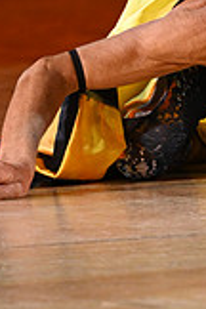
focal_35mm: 1428
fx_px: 12256
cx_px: 175
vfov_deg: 1.4
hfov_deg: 1.0
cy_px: -139
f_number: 5.6
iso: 3200
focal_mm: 400
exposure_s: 1/320
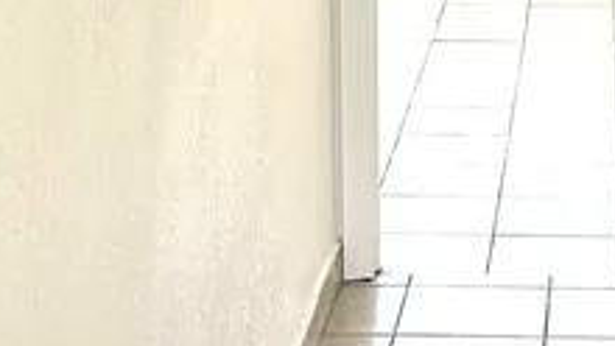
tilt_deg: -6.8
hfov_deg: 16.7
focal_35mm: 127
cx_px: 537
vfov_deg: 9.3
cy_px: -159
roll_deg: -0.3
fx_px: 2072
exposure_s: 1/121
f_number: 1.6
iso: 50
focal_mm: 5.1
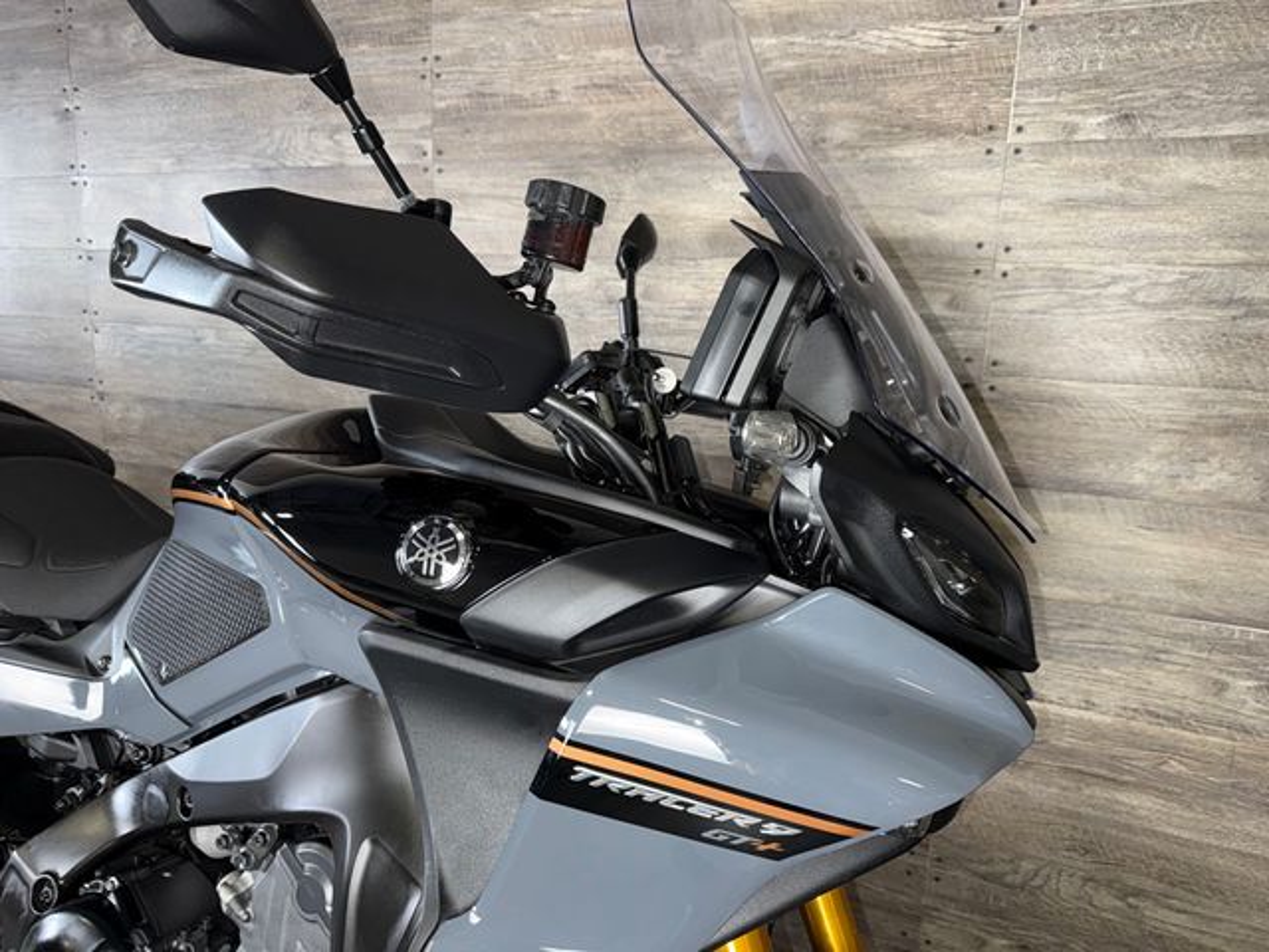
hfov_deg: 71.6
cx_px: 634
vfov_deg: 56.8
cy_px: 476
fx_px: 880
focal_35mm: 24
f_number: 1.78
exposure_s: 1/22
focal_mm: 6.76
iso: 80
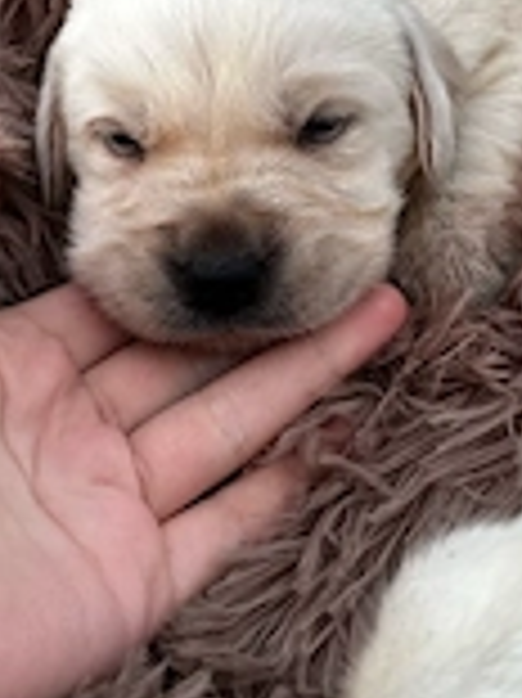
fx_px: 1248
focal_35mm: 62
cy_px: 36
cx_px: 382
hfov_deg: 23.4
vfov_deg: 29.6
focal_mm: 6.86
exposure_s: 1/121
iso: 200
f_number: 1.78
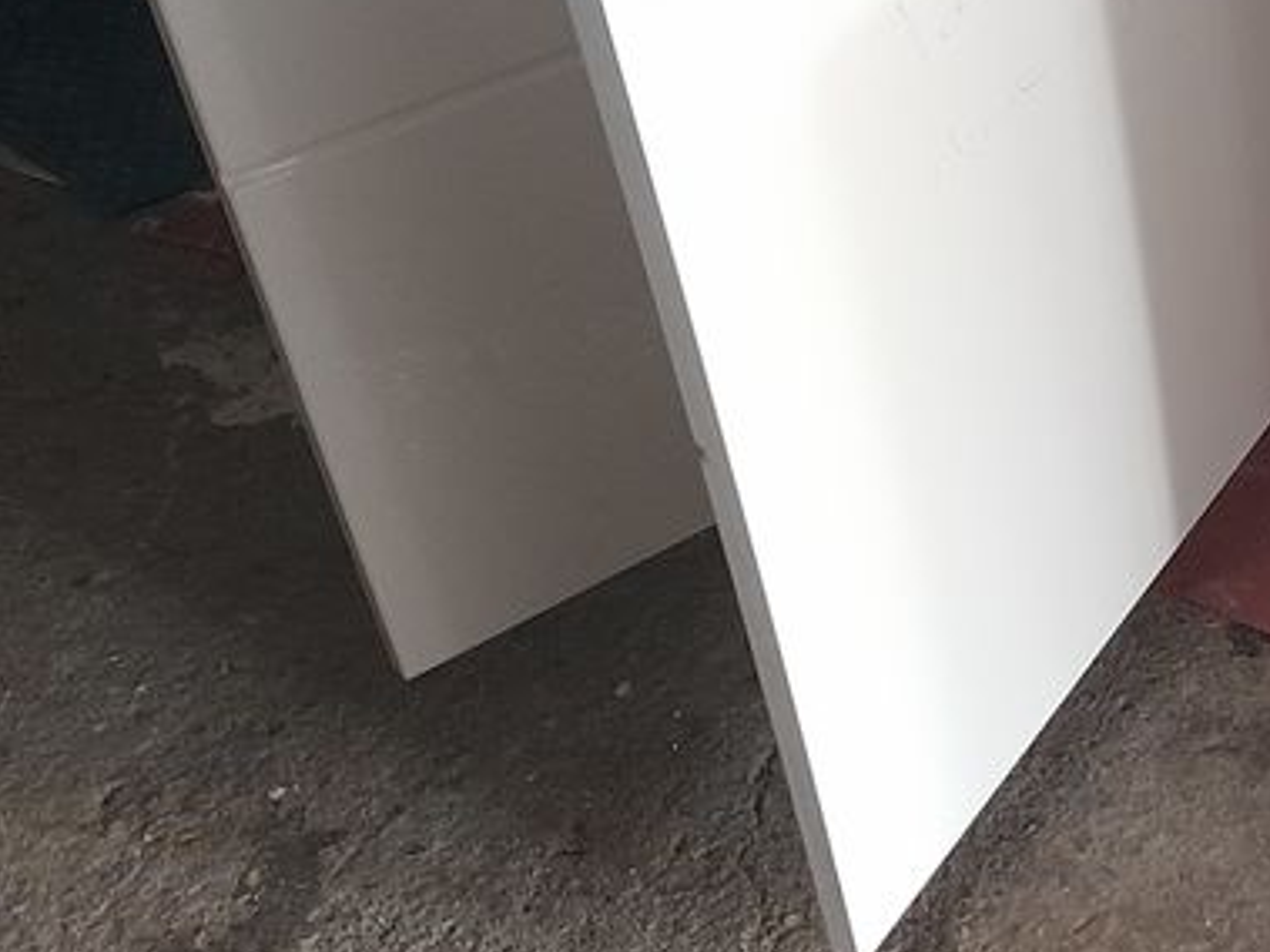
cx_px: 1672
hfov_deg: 25.2
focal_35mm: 66
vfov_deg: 21.6
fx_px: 2421
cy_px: 30
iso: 500
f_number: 2
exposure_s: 1/25
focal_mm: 4.6
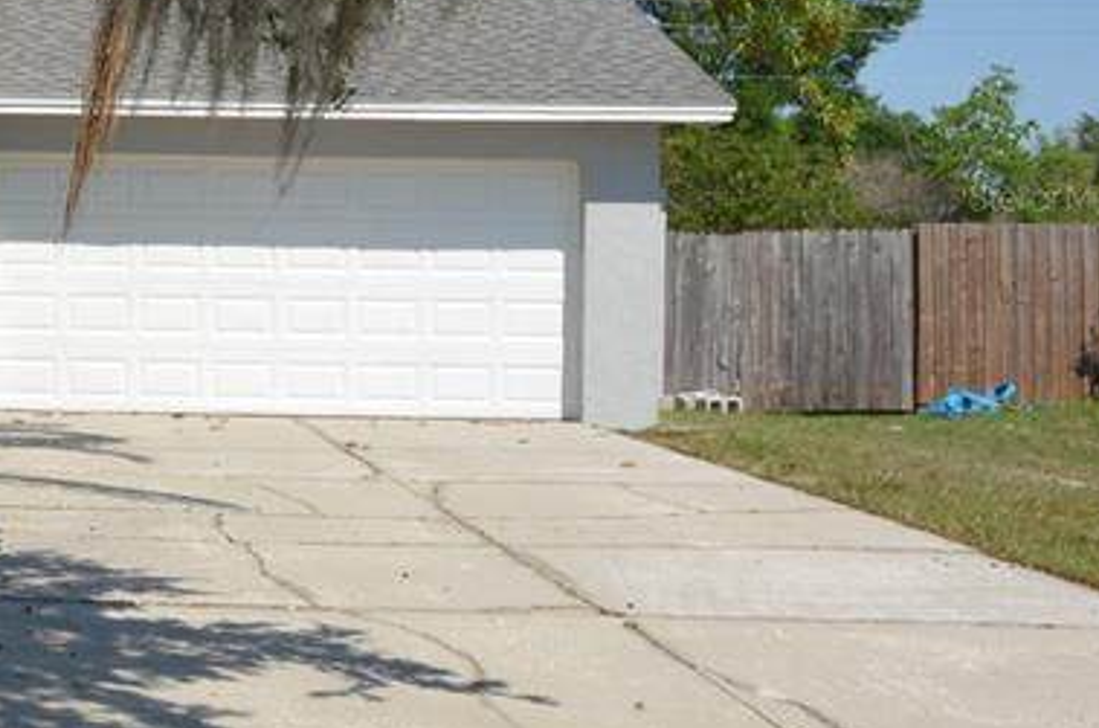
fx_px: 2224
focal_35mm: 73
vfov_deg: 18.5
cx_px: -351
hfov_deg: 24.1
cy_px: 197
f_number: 9
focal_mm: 18
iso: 100
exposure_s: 1/200
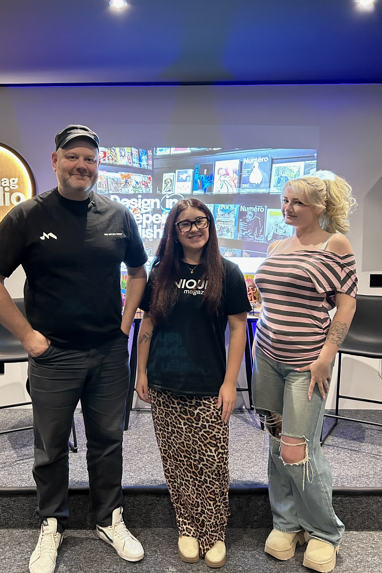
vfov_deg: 65.5
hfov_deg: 46.4
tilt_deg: -6.1
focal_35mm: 28
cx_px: 173
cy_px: 292
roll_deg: -1.0
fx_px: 446
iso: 640
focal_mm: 5.7
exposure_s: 1/40
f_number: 1.5
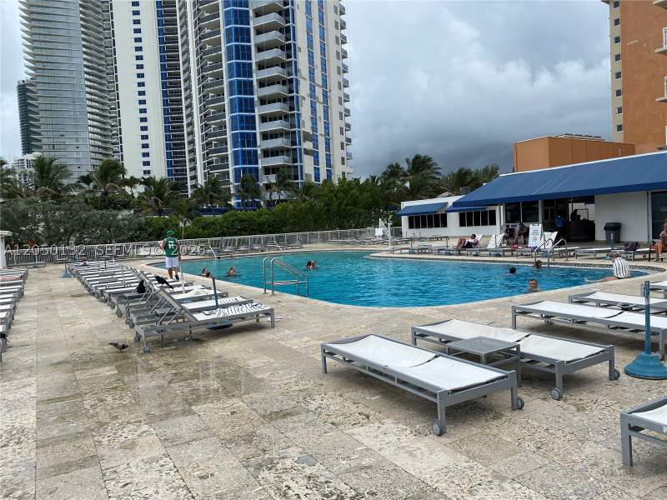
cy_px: 250
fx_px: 501
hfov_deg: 67.3
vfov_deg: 53.1
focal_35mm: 26
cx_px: 334
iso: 32
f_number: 1.8
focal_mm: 4.25
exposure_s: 1/2105
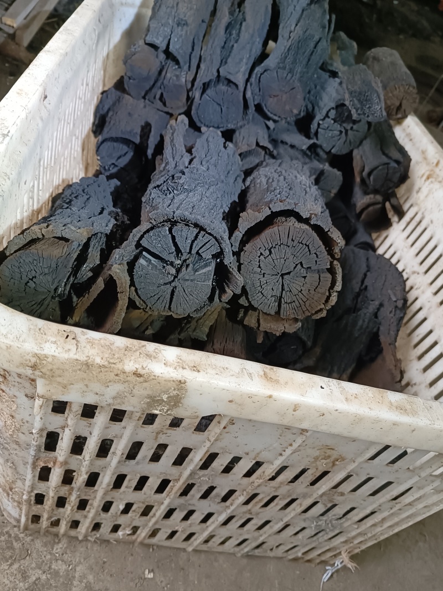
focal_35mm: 27
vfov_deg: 65.3
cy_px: 296
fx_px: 461
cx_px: 222
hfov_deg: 51.3
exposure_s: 1/33.3
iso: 1459
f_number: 1.9
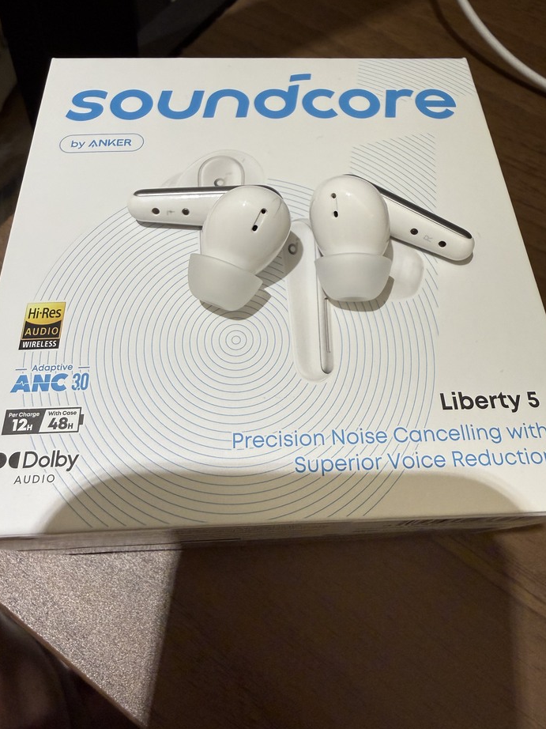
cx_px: 269
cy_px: 378
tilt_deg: -59.6
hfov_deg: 54.9
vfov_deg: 69.4
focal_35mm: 25
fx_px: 526
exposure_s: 1/120
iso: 200
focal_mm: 2.22
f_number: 2.2
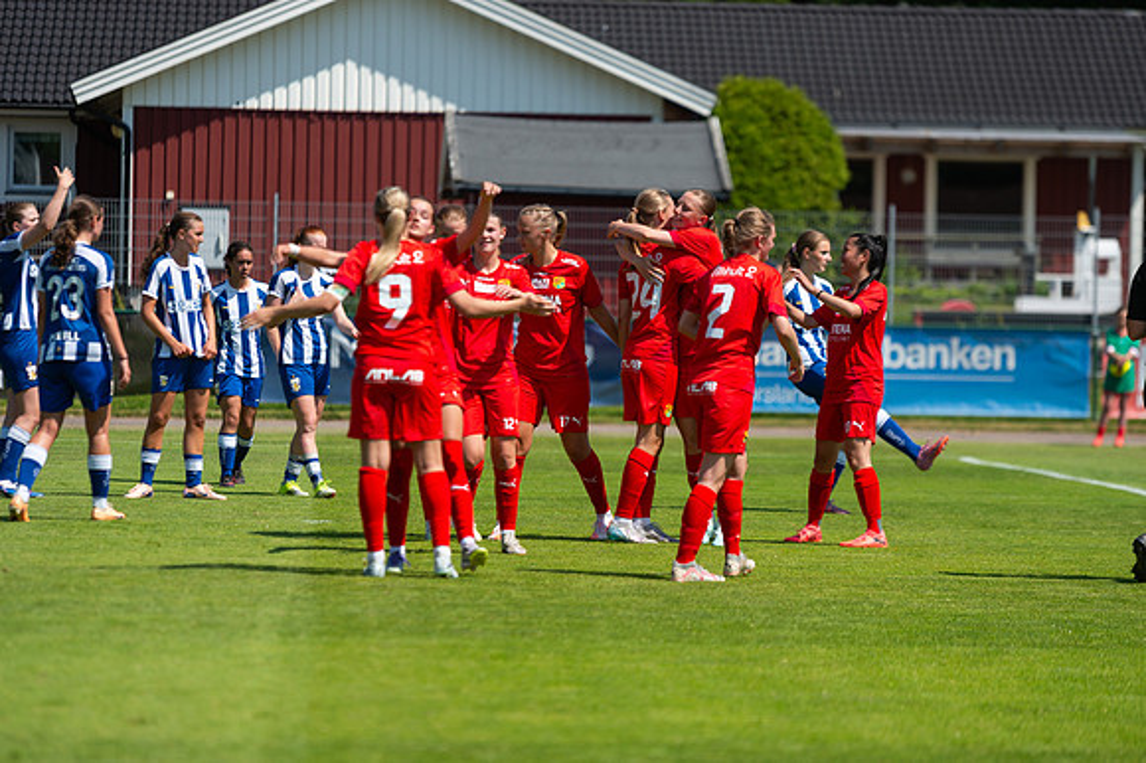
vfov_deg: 6.7
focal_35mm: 204
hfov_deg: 10.1
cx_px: 573
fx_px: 6476
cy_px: 382
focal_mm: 200
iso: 160
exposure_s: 1/2500
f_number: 3.2
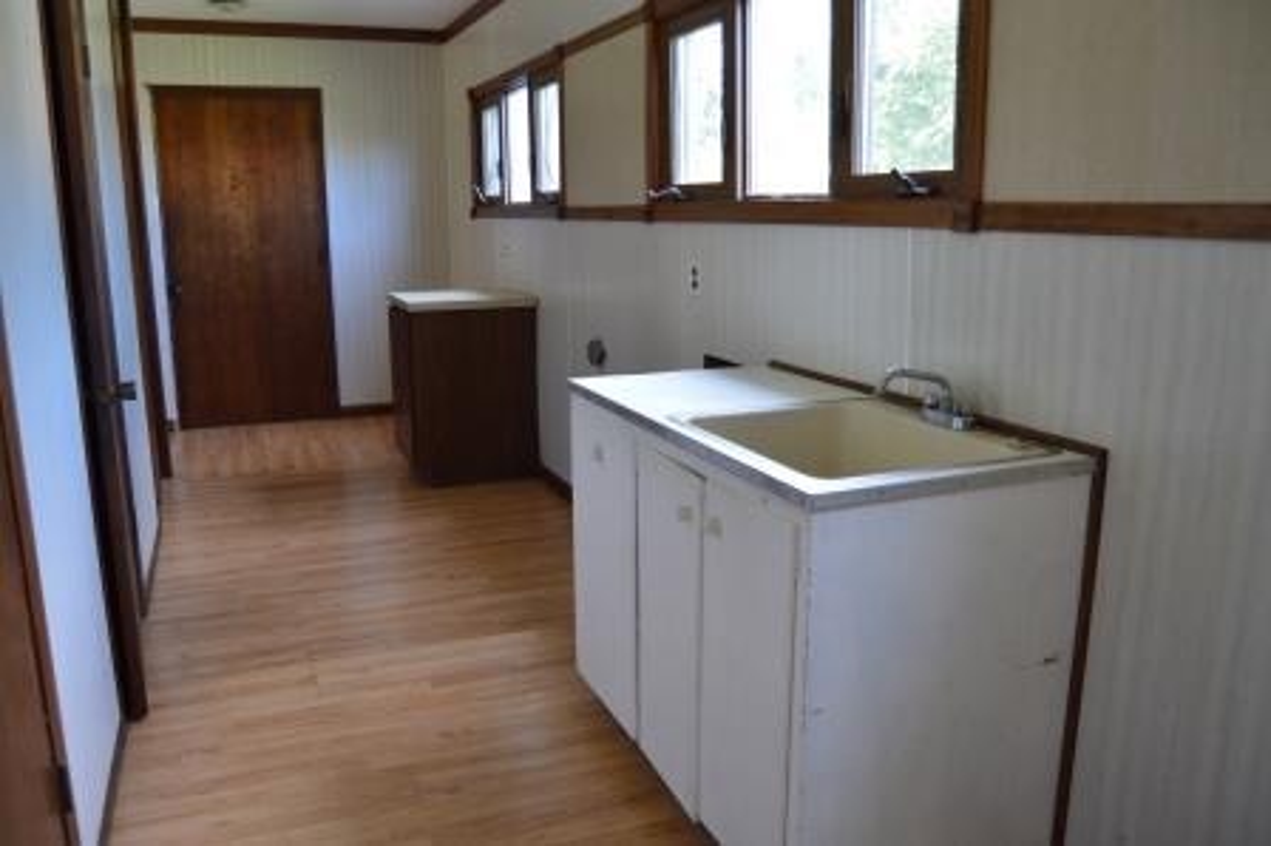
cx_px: 636
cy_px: 423
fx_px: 953
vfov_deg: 47.9
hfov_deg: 67.4
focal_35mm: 27
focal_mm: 18
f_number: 3.5
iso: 560
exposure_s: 1/60
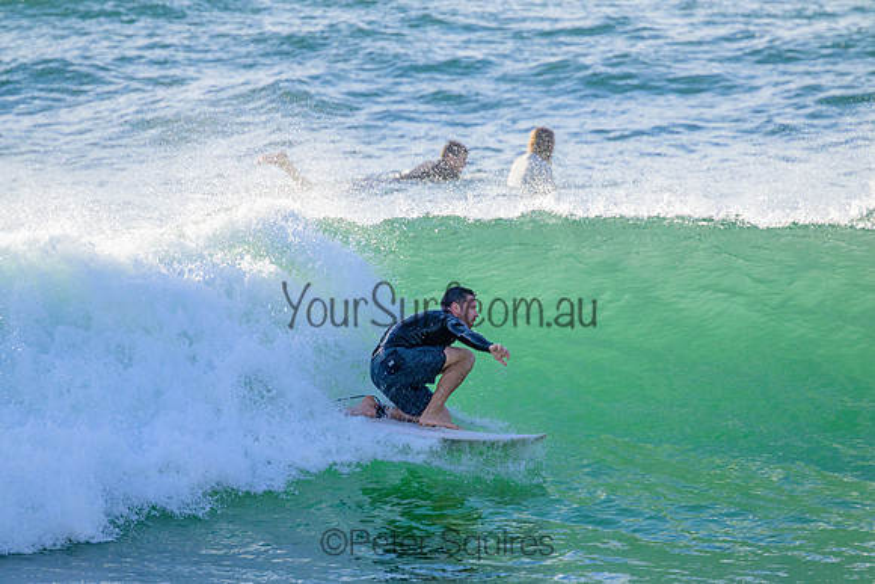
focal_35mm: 800
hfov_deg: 2.6
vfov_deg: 1.7
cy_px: 292
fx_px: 19448
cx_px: 438
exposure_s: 1/2000
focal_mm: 800
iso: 1000
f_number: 11
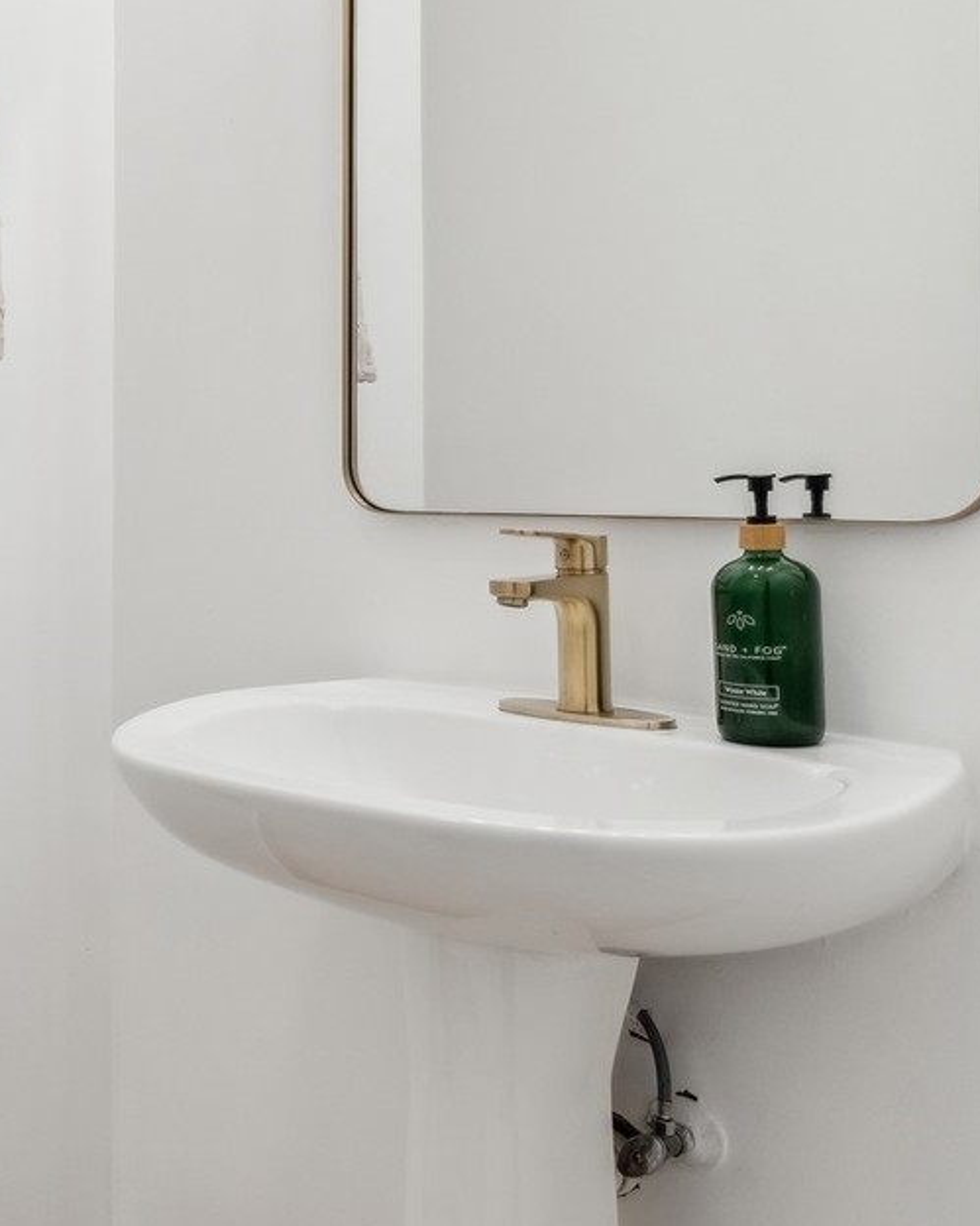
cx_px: -153
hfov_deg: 32.5
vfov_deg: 46.6
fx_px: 1414
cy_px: 503
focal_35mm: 39
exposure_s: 1/25
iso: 320
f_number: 7.1
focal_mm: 16
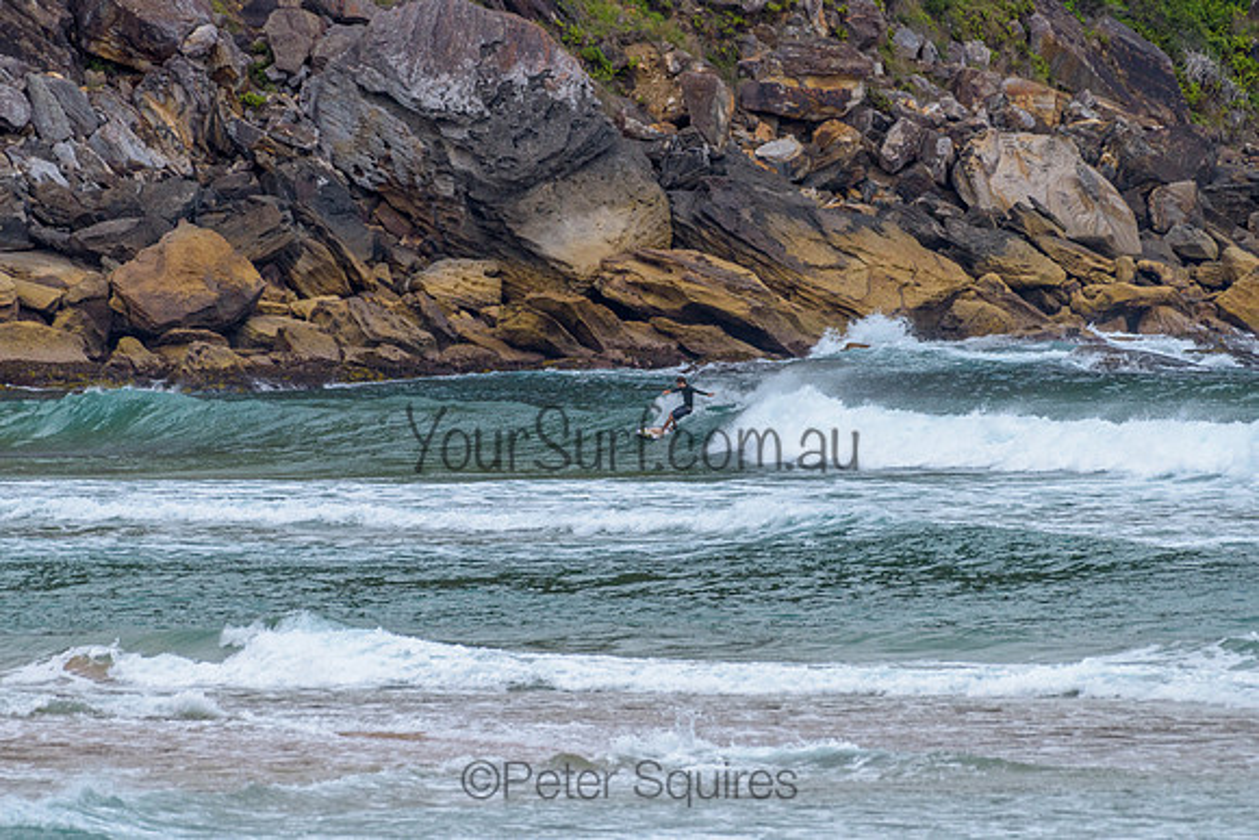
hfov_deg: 3.4
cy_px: 409
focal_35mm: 613
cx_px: 613
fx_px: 21448
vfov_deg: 2.2
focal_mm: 500
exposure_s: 1/2000
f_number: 5.6
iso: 400
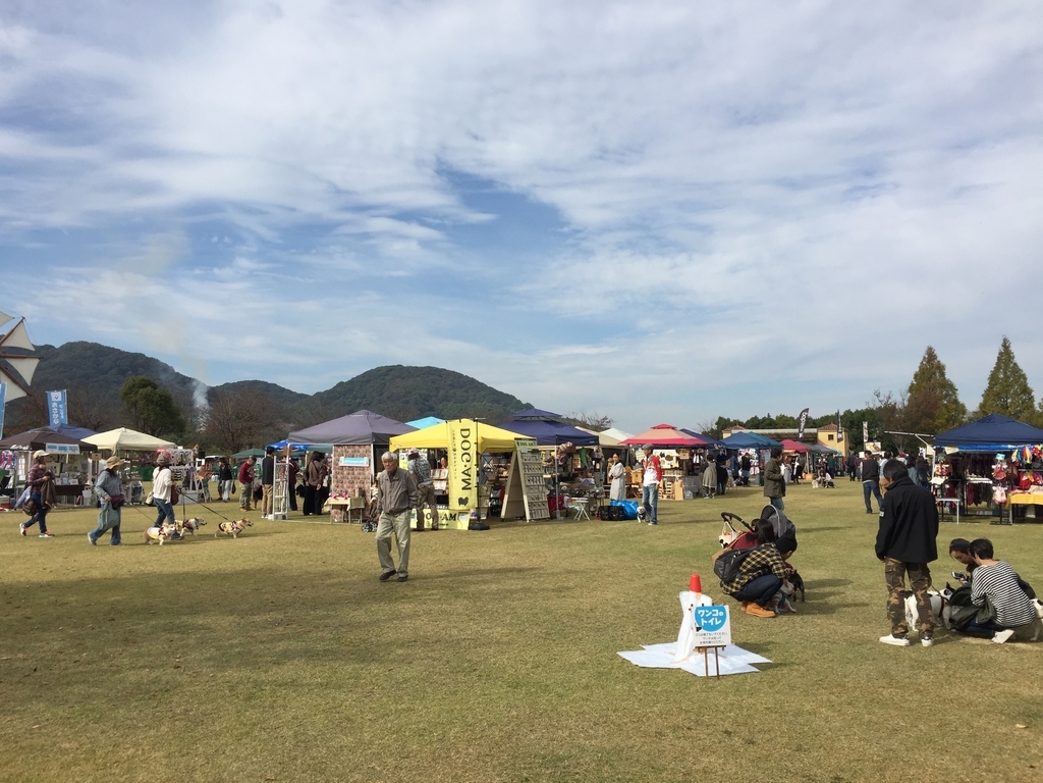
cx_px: 522
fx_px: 874
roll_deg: -1.0
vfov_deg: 48.2
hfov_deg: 61.7
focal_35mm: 29
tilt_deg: +5.2
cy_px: 392
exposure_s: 1/2639
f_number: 2.2
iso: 32
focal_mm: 4.15
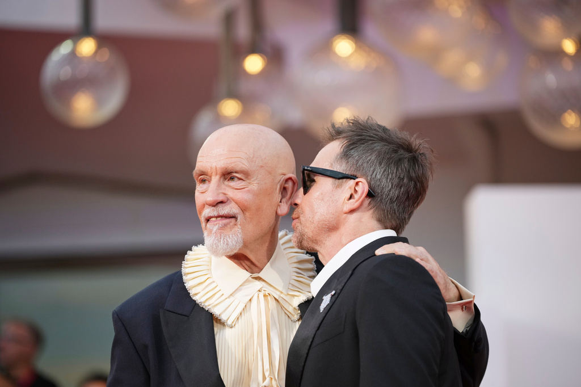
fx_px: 2436
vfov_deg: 9.1
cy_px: 194
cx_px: 290
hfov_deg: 13.6
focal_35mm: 151
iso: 800
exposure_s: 1/800
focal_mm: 151
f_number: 2.8
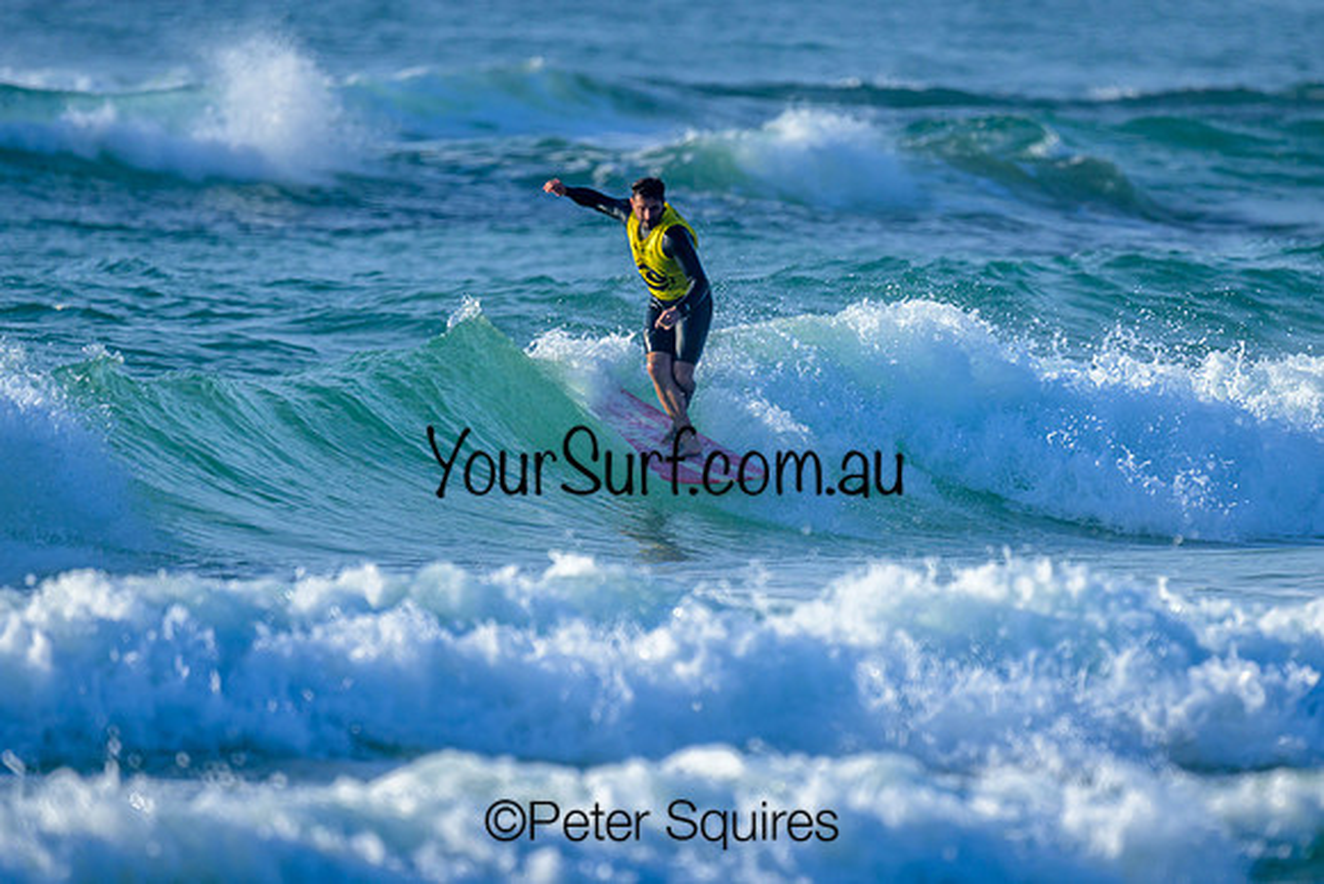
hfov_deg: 1.9
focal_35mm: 1100
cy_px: 509
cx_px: 756
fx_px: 40462
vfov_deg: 1.3
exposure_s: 1/2000
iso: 360
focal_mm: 800
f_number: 6.3
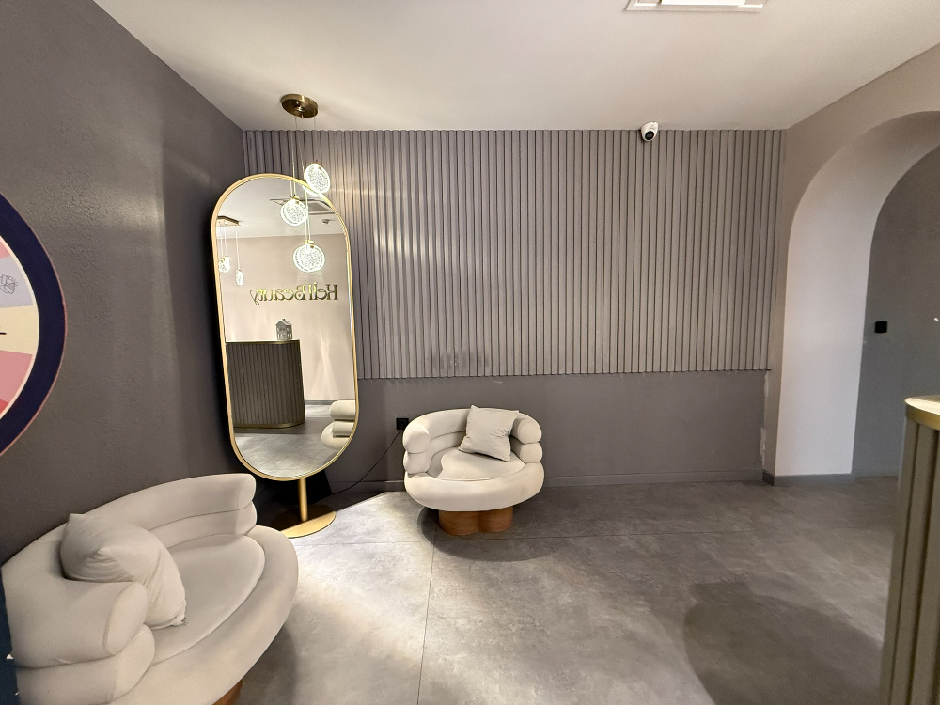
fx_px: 380
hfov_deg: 102.1
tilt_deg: -5.3
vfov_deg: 85.7
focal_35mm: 14
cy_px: 352
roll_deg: +0.5
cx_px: 470
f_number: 2.2
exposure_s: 1/50
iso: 640
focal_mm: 2.22
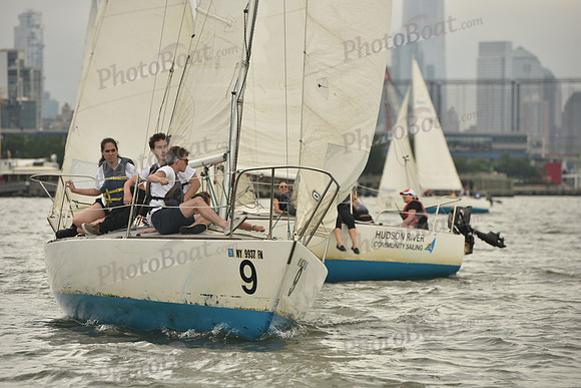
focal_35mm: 195
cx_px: 290
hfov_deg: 10.5
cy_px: 194
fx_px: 3148
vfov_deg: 7.0
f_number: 6.3
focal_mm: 195
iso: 320
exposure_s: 1/1600
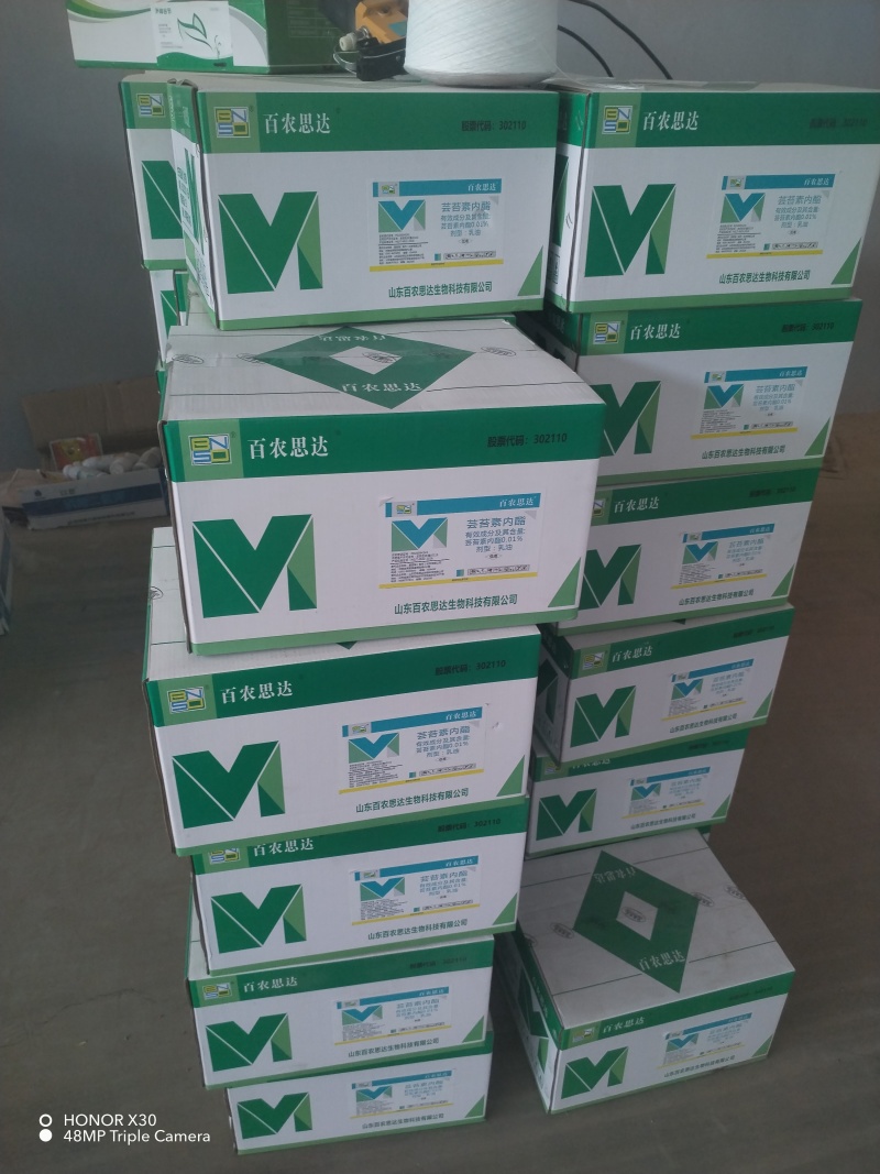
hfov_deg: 53.1
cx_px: 440
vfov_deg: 67.3
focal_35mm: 26
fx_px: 881
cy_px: 587
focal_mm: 4.75
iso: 190
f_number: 1.8
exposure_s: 1/100
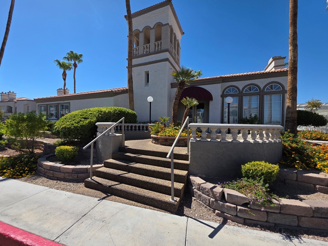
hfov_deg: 101.9
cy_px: 127
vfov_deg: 85.6
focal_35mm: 14
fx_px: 133
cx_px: 152
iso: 40
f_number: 1.9
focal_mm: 2.2
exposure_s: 1/2607
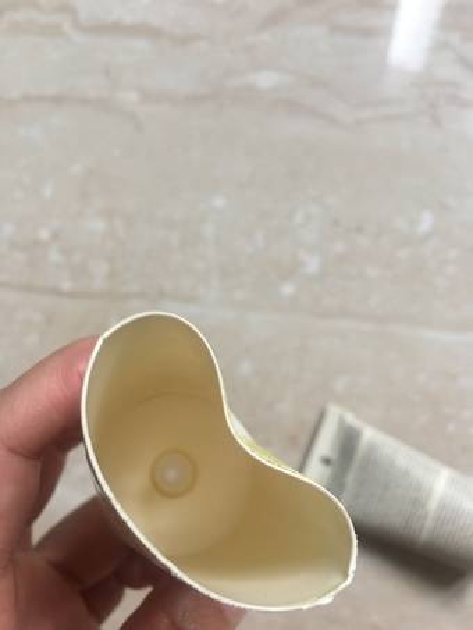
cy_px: 315
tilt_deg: -78.7
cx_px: 236
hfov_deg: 48.2
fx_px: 528
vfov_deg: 61.6
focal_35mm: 29
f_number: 2.2
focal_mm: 4.15
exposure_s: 1/15
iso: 64
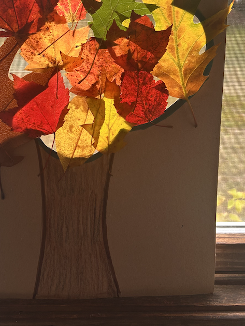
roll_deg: -0.8
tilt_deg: -11.6
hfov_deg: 32.5
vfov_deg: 41.0
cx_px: 75
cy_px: 62
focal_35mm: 44
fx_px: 415
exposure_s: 1/122
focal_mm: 5.7
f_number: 1.5
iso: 32
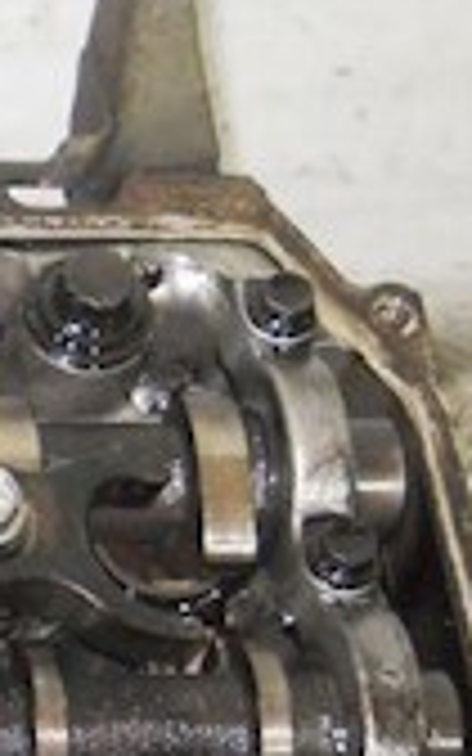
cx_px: -814
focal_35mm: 166
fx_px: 3417
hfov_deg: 7.2
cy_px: 508
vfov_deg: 12.6
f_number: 3.1
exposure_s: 1/30
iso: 200
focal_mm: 6.72
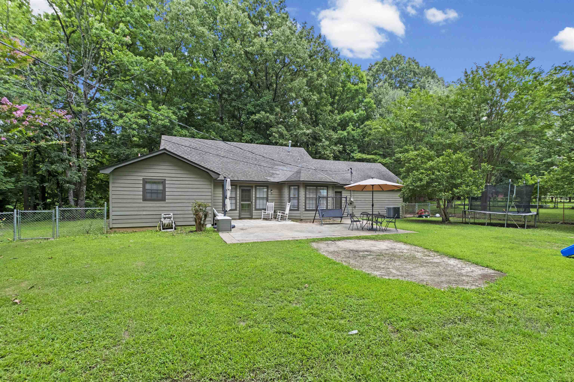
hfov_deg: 100.4
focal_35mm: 15
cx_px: 287
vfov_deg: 77.3
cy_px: 191
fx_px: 239
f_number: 5
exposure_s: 1/60
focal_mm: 10
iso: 400
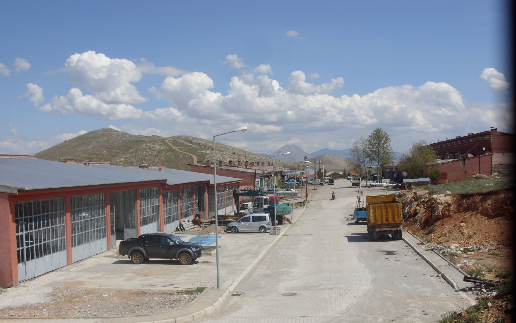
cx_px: 257
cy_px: 196
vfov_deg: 31.2
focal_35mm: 41
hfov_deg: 48.2
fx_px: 577
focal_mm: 6.3
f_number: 4.9
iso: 50
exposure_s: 1/840
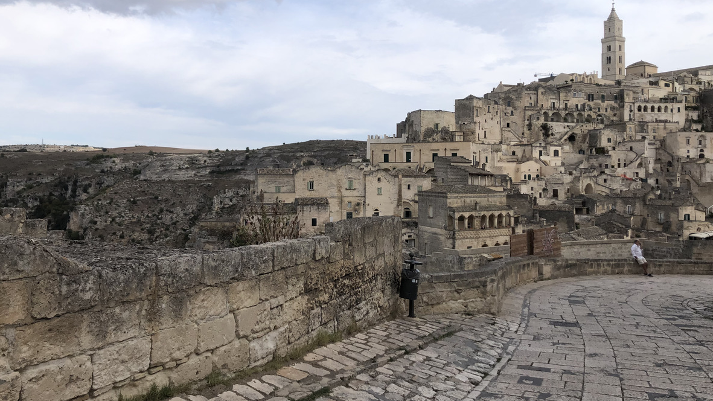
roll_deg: +0.6
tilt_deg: -1.1
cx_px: 362
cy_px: 177
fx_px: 586
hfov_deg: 62.6
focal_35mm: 31
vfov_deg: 37.7
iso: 20
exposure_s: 1/1548
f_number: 1.8
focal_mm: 4
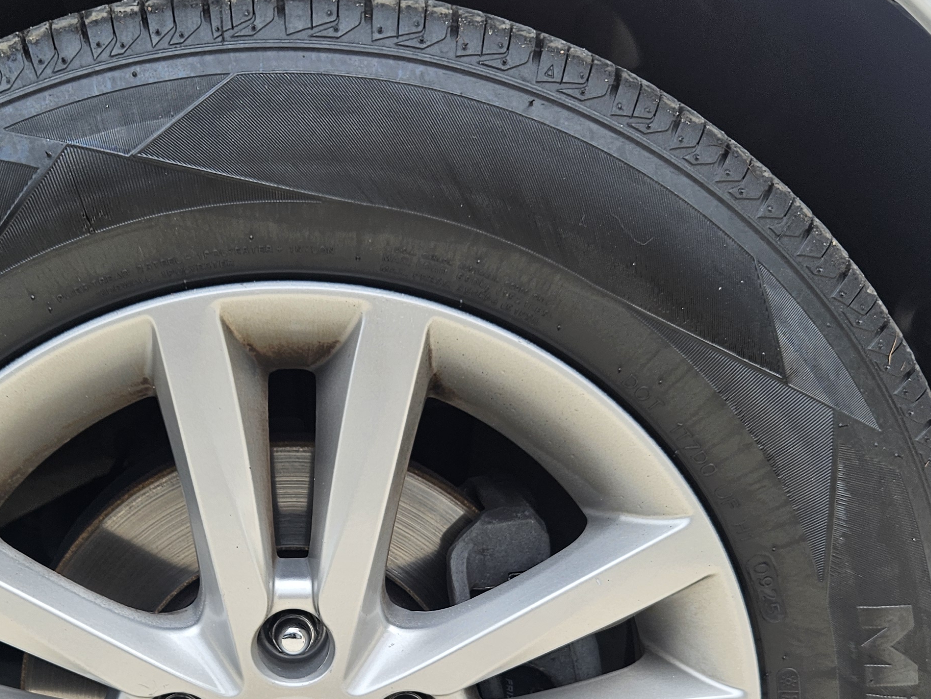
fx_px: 1345
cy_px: 625
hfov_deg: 37.9
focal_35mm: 50
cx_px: 329
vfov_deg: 28.1
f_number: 1.8
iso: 25
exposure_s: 1/322
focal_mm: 5.4
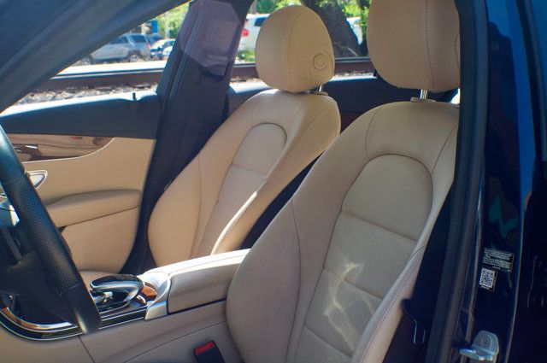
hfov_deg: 27.0
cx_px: 274
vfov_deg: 18.1
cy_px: 182
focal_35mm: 75
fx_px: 1138
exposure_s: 1/250
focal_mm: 50
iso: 500
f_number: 8
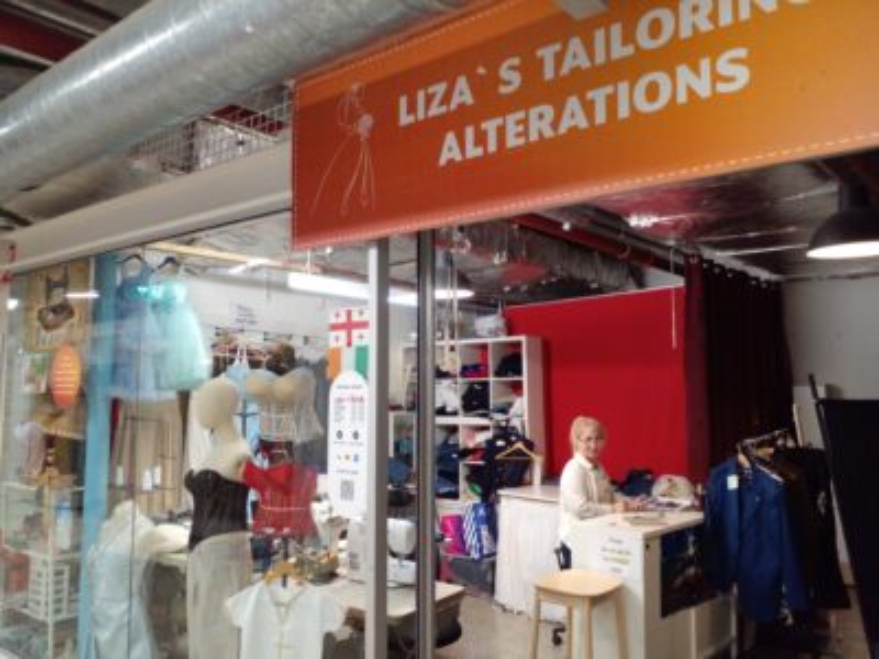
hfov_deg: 65.3
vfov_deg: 51.4
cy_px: 330
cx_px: 440
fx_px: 686
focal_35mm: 27
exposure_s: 1/50
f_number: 1.9
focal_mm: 3.6
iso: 250
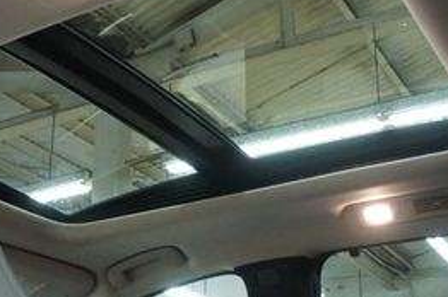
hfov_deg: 30.5
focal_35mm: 66
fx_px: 820
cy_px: 317
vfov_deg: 19.8
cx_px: 192
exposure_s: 1/40
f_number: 3.5
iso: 1600
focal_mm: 18
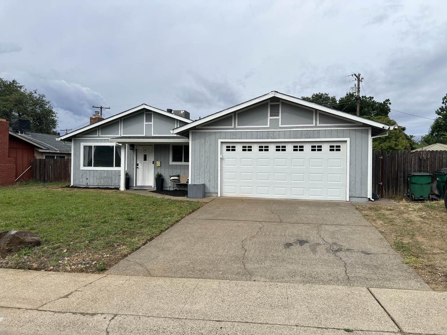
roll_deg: -1.1
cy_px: 168
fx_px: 336
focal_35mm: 26
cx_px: 224
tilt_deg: -0.1
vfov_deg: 53.1
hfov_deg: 67.3
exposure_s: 1/3704
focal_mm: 5.7
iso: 50
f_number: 1.5
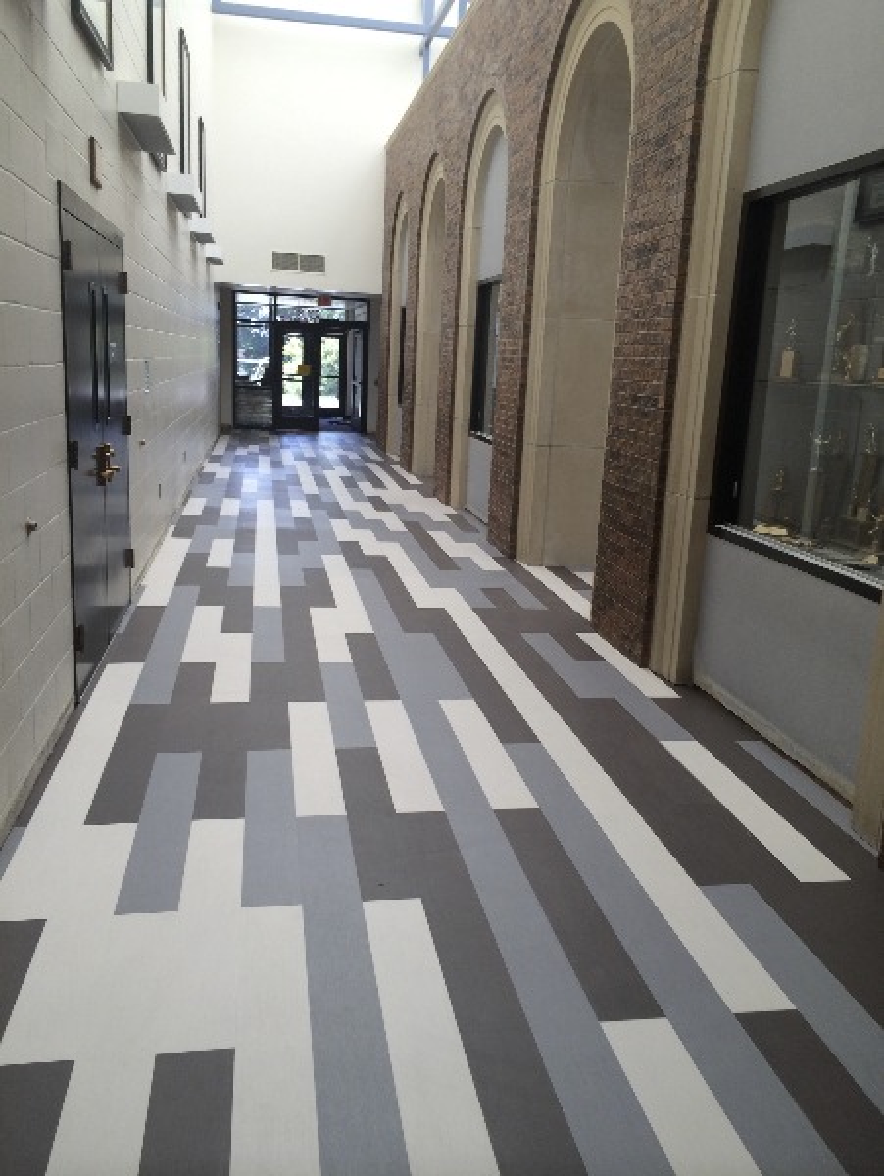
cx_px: 442
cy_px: 588
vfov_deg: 59.9
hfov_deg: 46.9
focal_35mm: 30
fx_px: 1020
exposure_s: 1/120
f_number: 2.2
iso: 32
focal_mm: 4.12
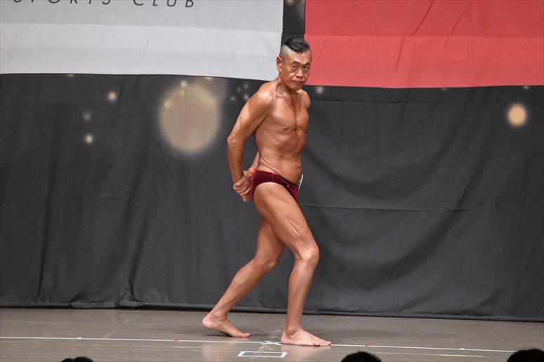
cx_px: 272
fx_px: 3398
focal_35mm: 225
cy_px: 181
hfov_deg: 9.2
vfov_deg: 6.1
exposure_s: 1/400
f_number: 5.6
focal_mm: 150
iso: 6400
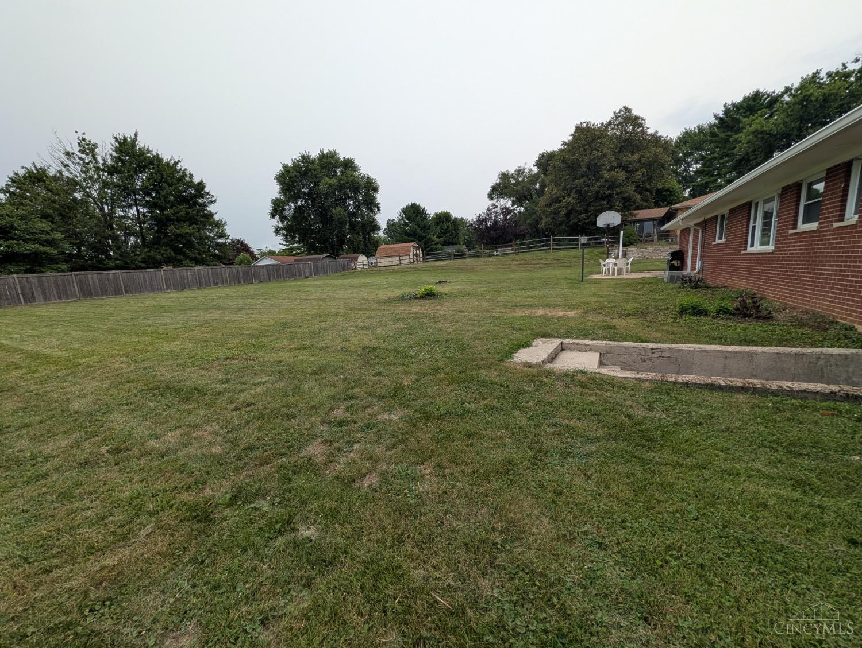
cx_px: 431
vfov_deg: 94.6
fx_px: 299
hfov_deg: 110.5
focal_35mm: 12
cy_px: 324
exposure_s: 1/500
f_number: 1.7
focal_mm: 2.02
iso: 55
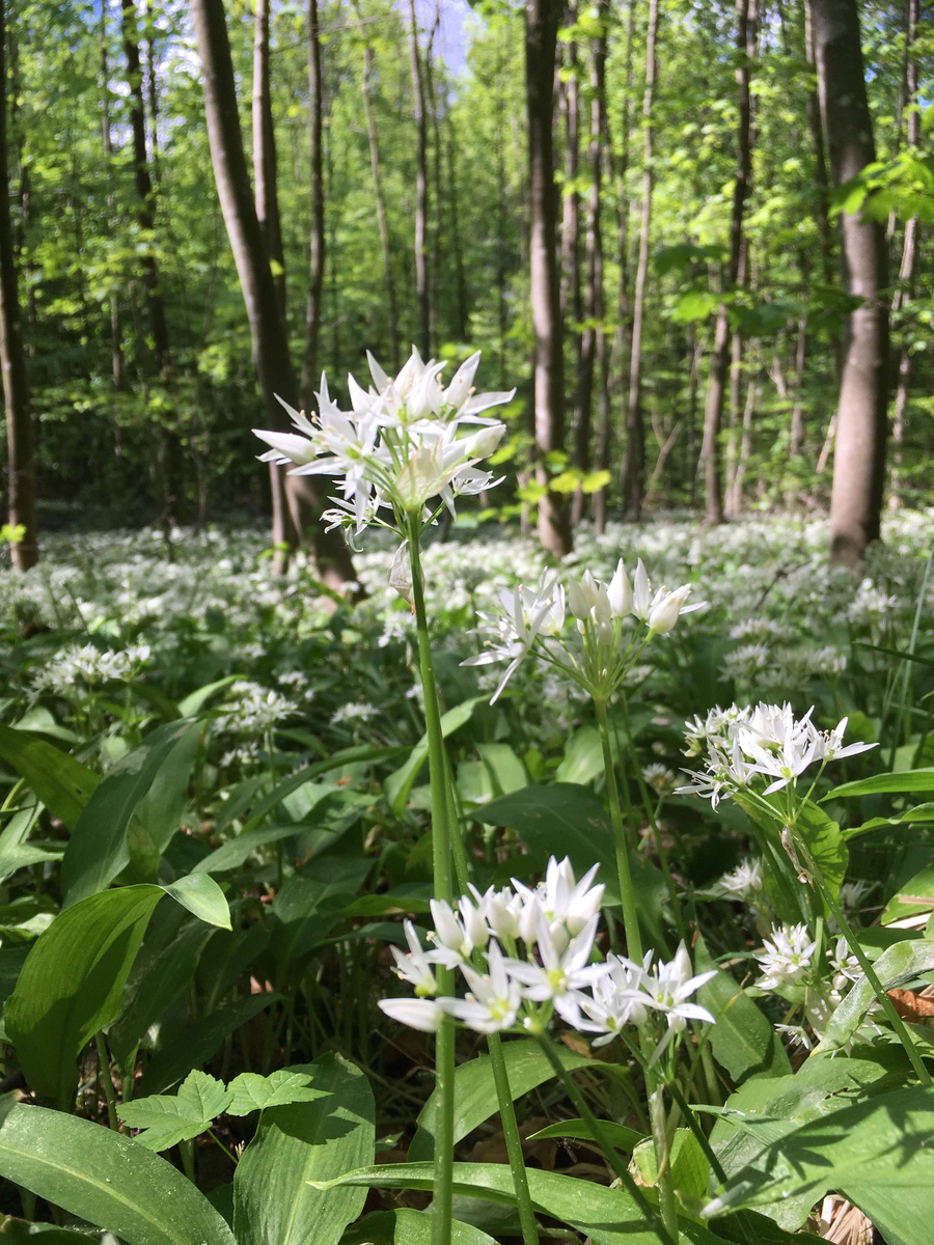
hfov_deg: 48.2
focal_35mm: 29
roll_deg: +0.1
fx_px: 1043
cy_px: 622
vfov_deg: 61.7
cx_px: 467
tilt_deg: -11.6
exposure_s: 1/534
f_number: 2.2
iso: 25
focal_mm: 4.15
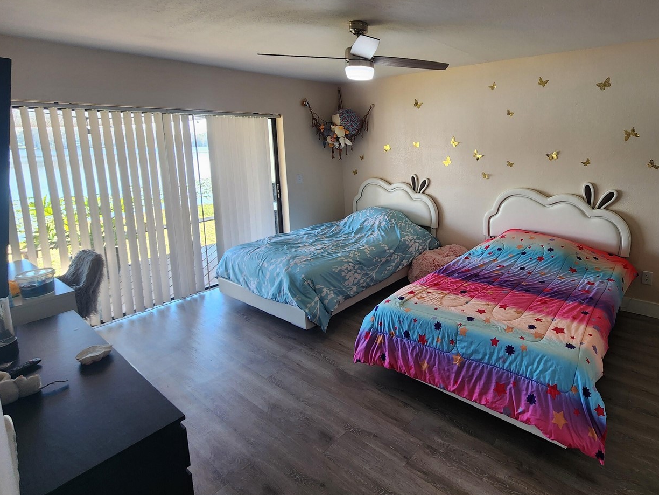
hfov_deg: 88.6
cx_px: 424
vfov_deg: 73.6
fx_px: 324
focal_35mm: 17
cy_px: 188
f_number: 2.2
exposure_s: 1/60
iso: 80
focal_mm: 2.2
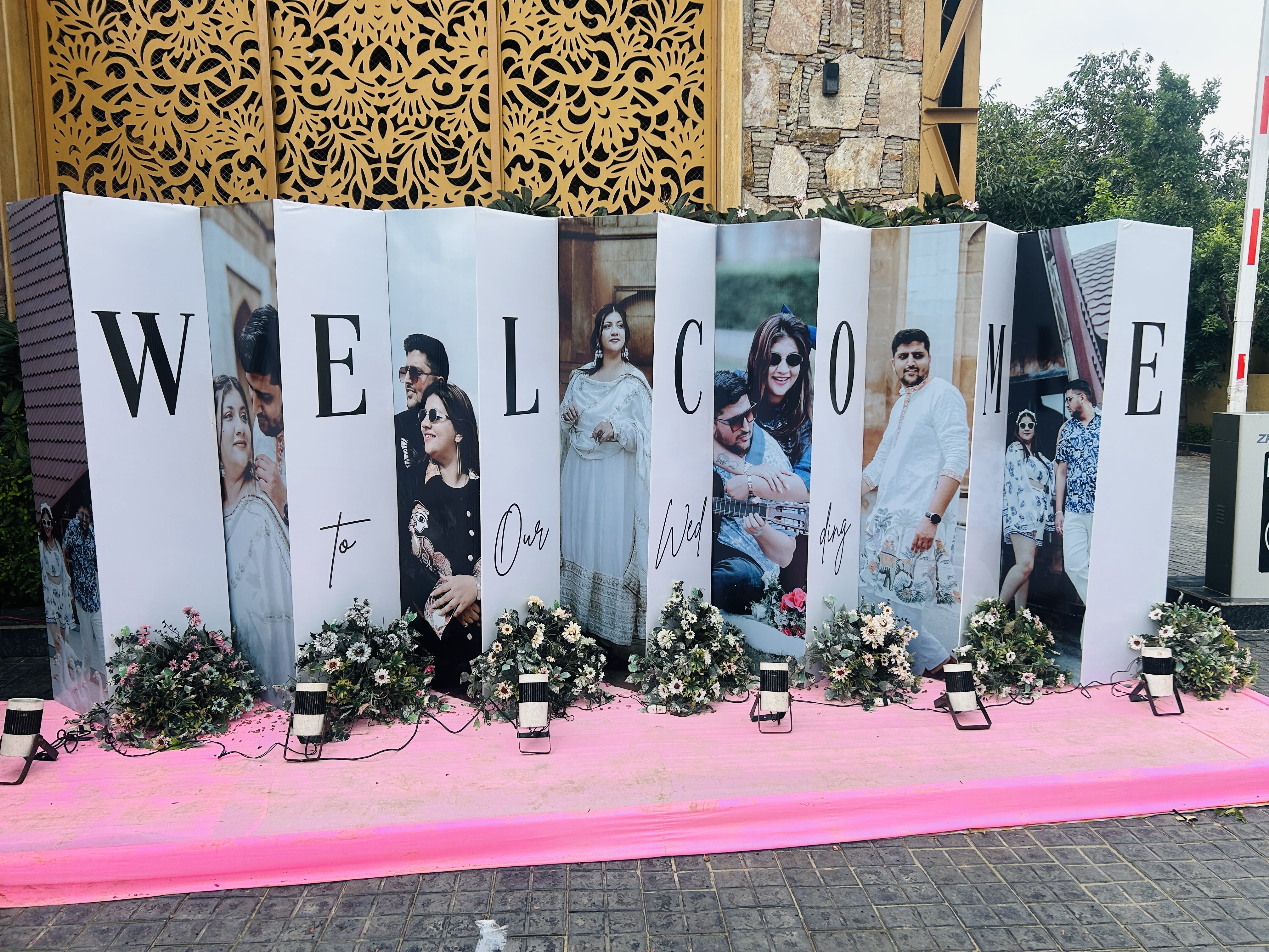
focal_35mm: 26
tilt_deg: -8.2
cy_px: 476
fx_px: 953
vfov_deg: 53.1
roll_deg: +1.4
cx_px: 634
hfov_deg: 67.3
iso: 50
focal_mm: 5.7
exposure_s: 1/982
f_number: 1.5
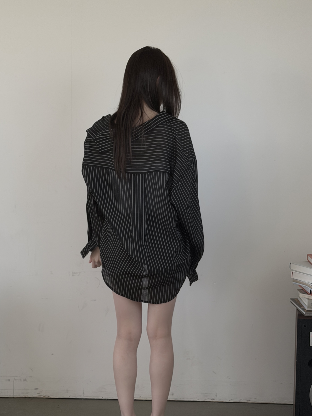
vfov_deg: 39.7
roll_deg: -1.3
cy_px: 208
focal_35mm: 48
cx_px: 156
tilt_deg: -5.8
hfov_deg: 30.3
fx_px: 577
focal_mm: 6.76
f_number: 1.78
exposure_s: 1/121
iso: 64
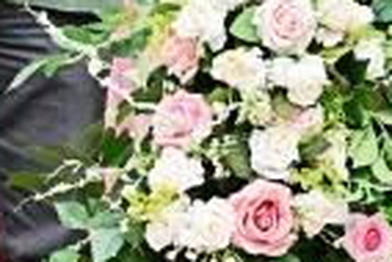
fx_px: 3292
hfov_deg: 6.4
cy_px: -124
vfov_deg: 4.5
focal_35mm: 302
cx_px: 1074
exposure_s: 1/200
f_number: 6.3
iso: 2500
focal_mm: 42
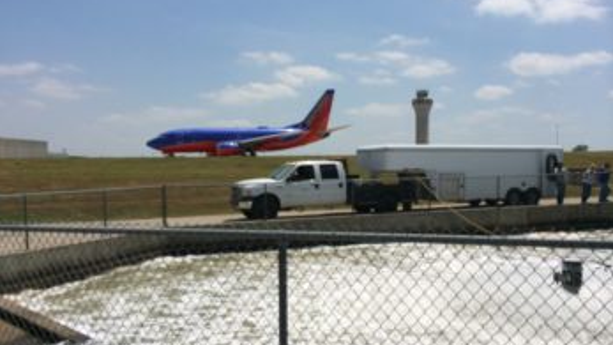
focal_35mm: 33
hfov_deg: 59.5
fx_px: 536
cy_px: 194
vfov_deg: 35.6
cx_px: 307
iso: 32
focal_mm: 4.12
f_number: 2.2
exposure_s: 1/5882
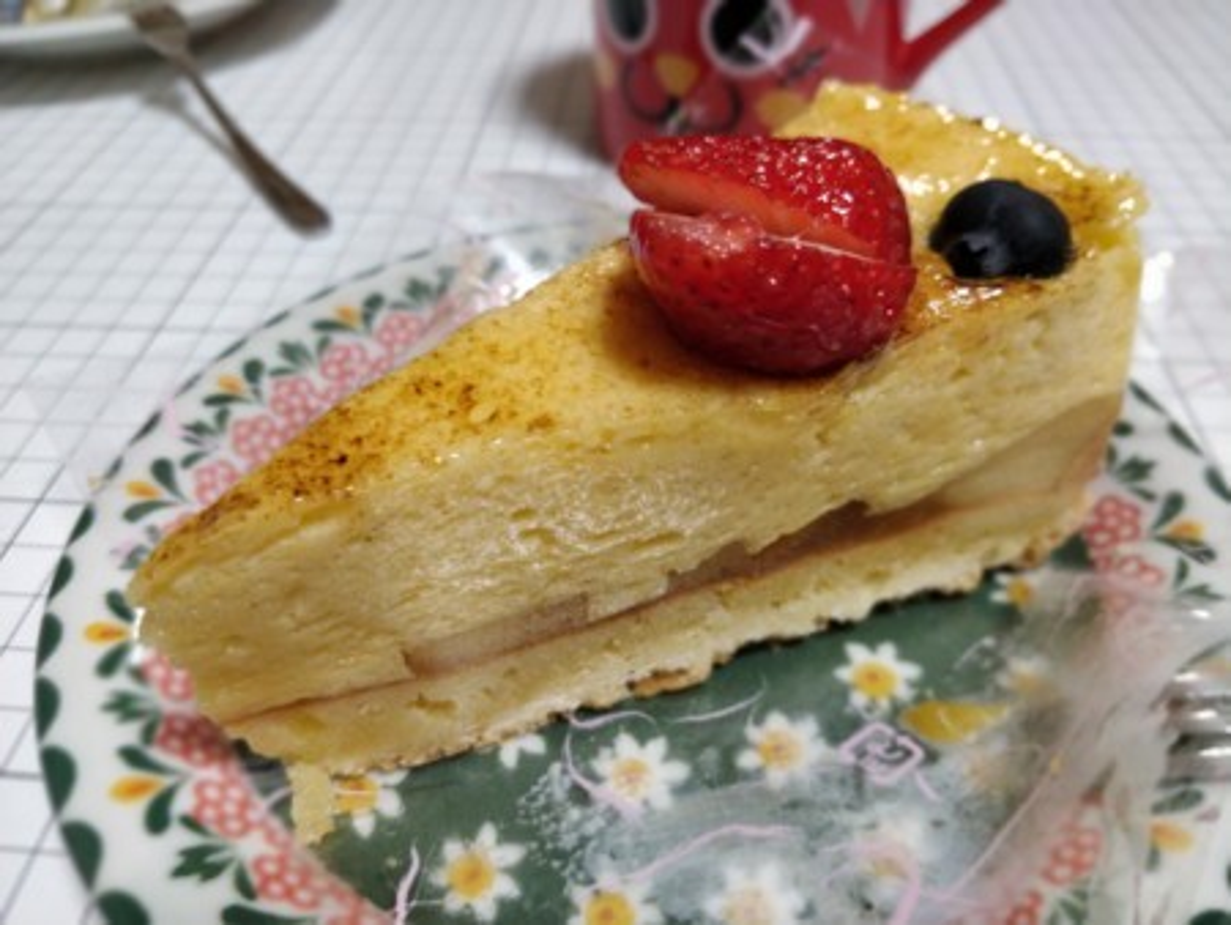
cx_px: 616
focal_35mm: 24
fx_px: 854
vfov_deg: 56.9
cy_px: 462
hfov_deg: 71.6
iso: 640
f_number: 1.7
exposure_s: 1/50
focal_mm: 4.1
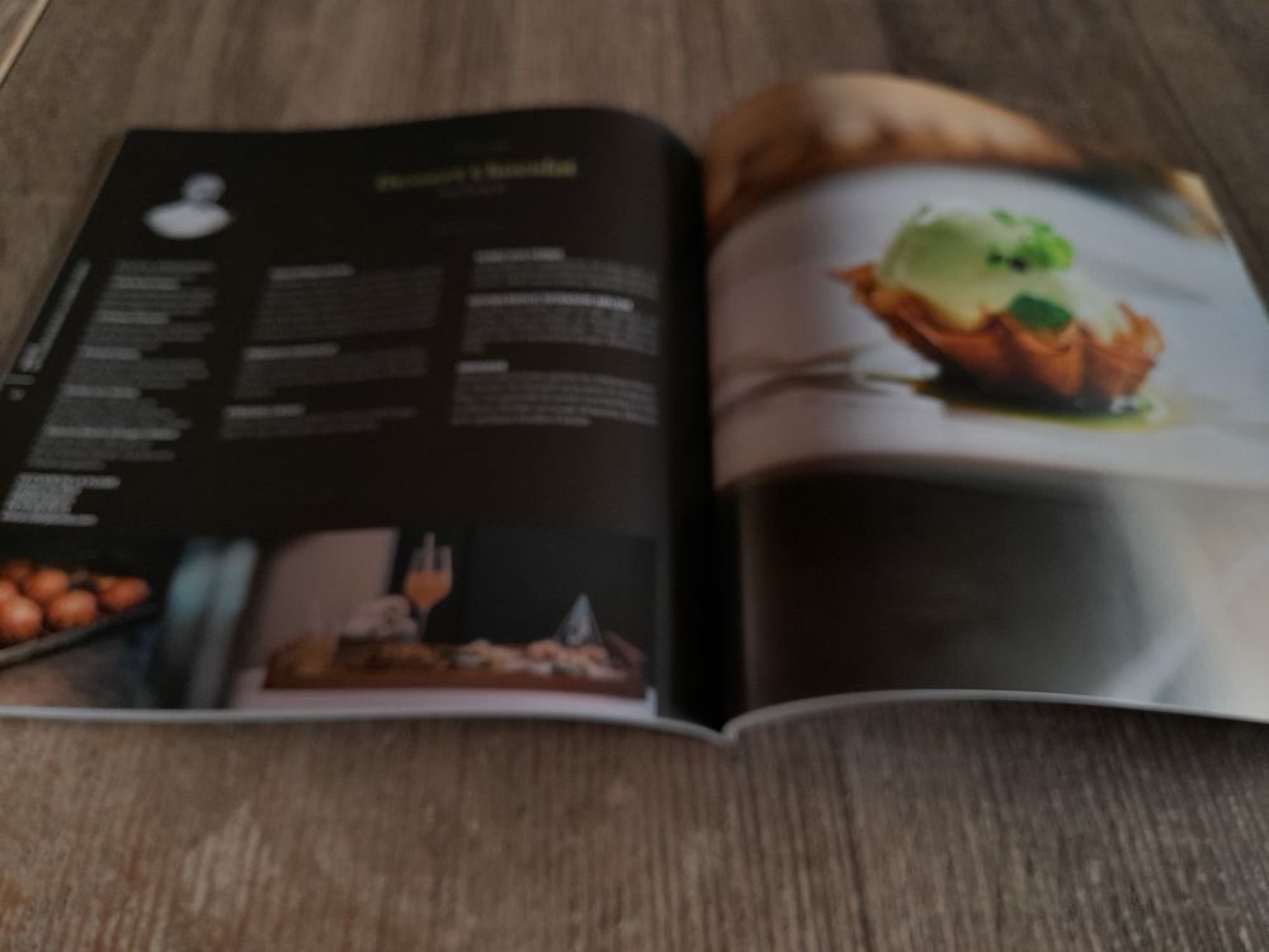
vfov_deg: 54.9
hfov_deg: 69.4
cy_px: 476
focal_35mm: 25
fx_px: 916
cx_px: 634
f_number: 2
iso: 160
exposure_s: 1/60
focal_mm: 4.6
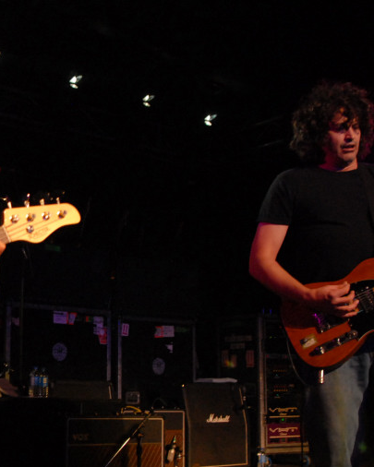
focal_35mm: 57
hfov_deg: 26.0
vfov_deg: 33.0
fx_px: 788
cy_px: 242
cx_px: 49
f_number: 3.2
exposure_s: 1/200
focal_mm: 20
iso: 800
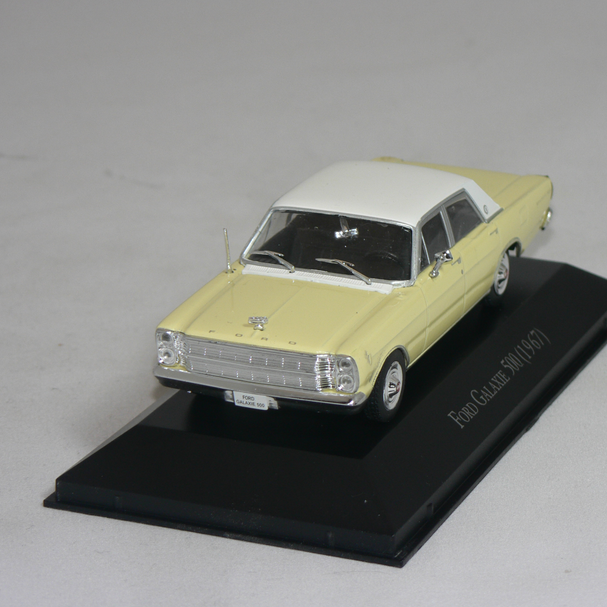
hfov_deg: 12.1
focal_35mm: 144
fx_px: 2857
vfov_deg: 12.1
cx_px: 382
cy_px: 304
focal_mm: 20.3
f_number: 3.2
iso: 80
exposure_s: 1/60
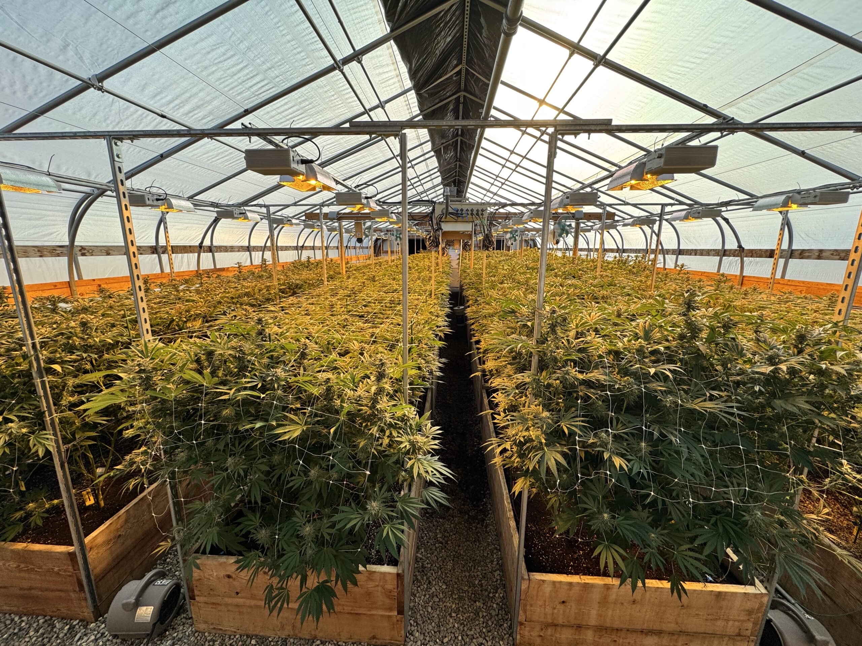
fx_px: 349
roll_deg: -0.8
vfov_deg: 85.7
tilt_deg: -12.7
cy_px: 323
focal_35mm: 14
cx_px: 431
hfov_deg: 102.1
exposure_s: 1/498
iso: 40
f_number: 2.2
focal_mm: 2.22
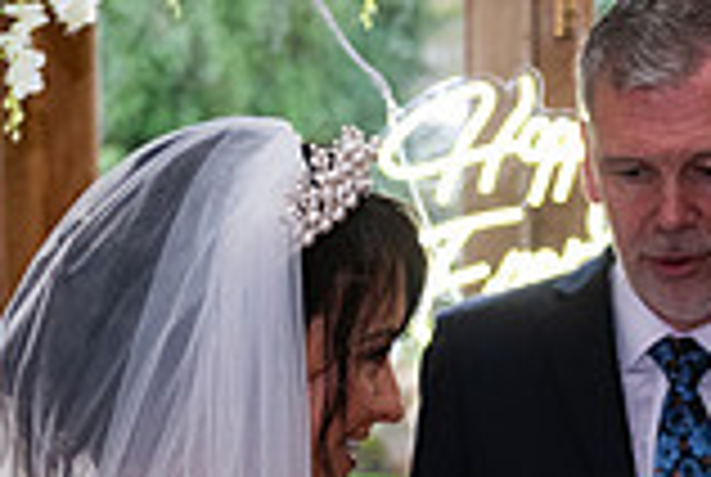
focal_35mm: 205
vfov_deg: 6.6
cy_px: 799
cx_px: 603
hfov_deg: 10.0
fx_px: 4056
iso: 1000
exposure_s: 1/160
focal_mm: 56
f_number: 3.5
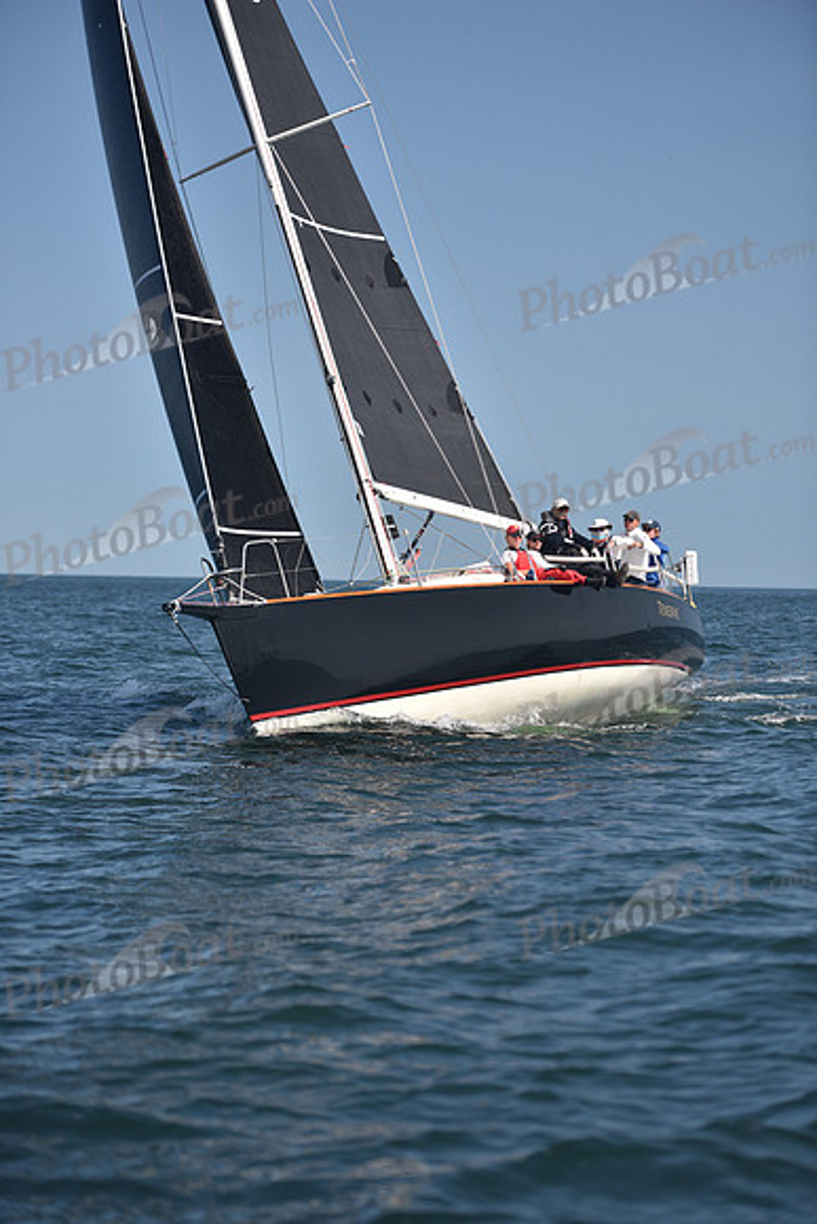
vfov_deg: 20.0
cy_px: 612
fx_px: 3470
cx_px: 408
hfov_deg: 13.4
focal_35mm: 102
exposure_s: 1/2000
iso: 250
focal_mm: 102
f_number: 3.2
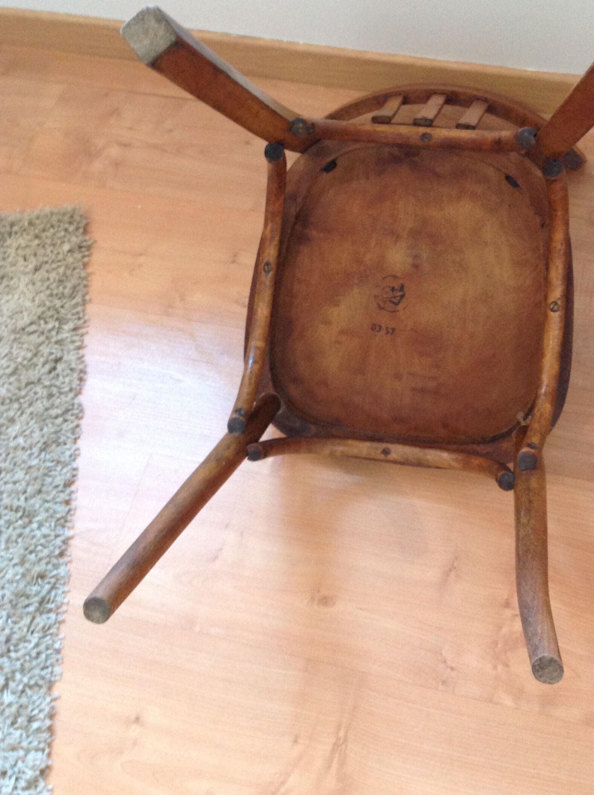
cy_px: 332
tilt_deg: -58.2
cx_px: 356
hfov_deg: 33.4
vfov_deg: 43.8
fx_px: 986
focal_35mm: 43
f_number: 2.4
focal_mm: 4.28
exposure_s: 1/15
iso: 200
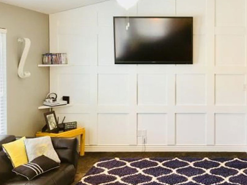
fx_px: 329
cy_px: 67
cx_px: 193
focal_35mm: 46
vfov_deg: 31.4
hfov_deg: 39.8
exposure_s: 1/15
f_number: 2.2
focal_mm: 4.15
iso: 25
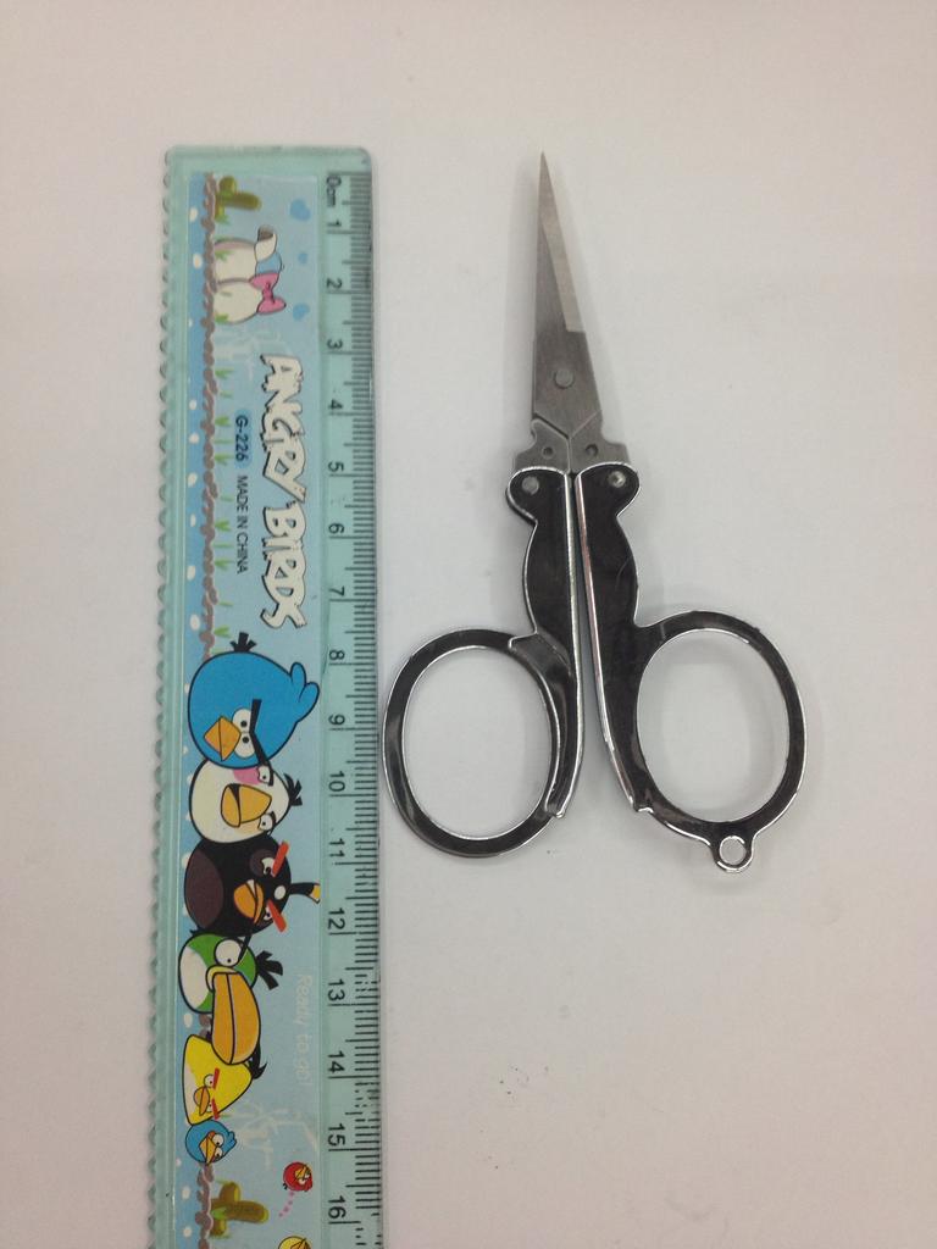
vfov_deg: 52.6
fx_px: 1263
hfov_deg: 40.7
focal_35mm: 35
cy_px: 624
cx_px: 468
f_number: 2.4
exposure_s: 1/33
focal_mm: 4.28
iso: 64
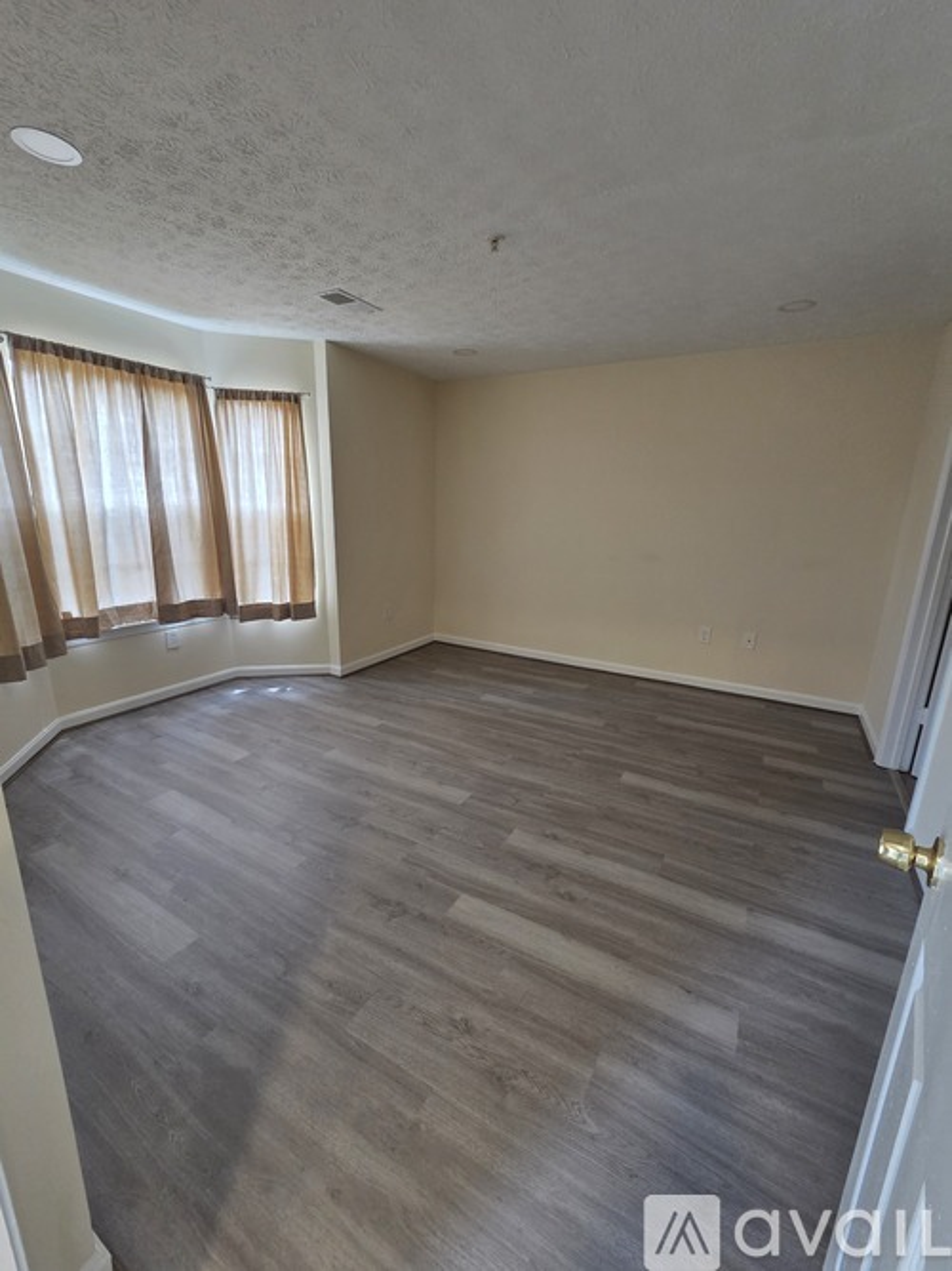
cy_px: 636
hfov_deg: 89.9
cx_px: 476
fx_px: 477
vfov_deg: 106.2
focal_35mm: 13
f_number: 2.2
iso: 320
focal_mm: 2.2
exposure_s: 1/60
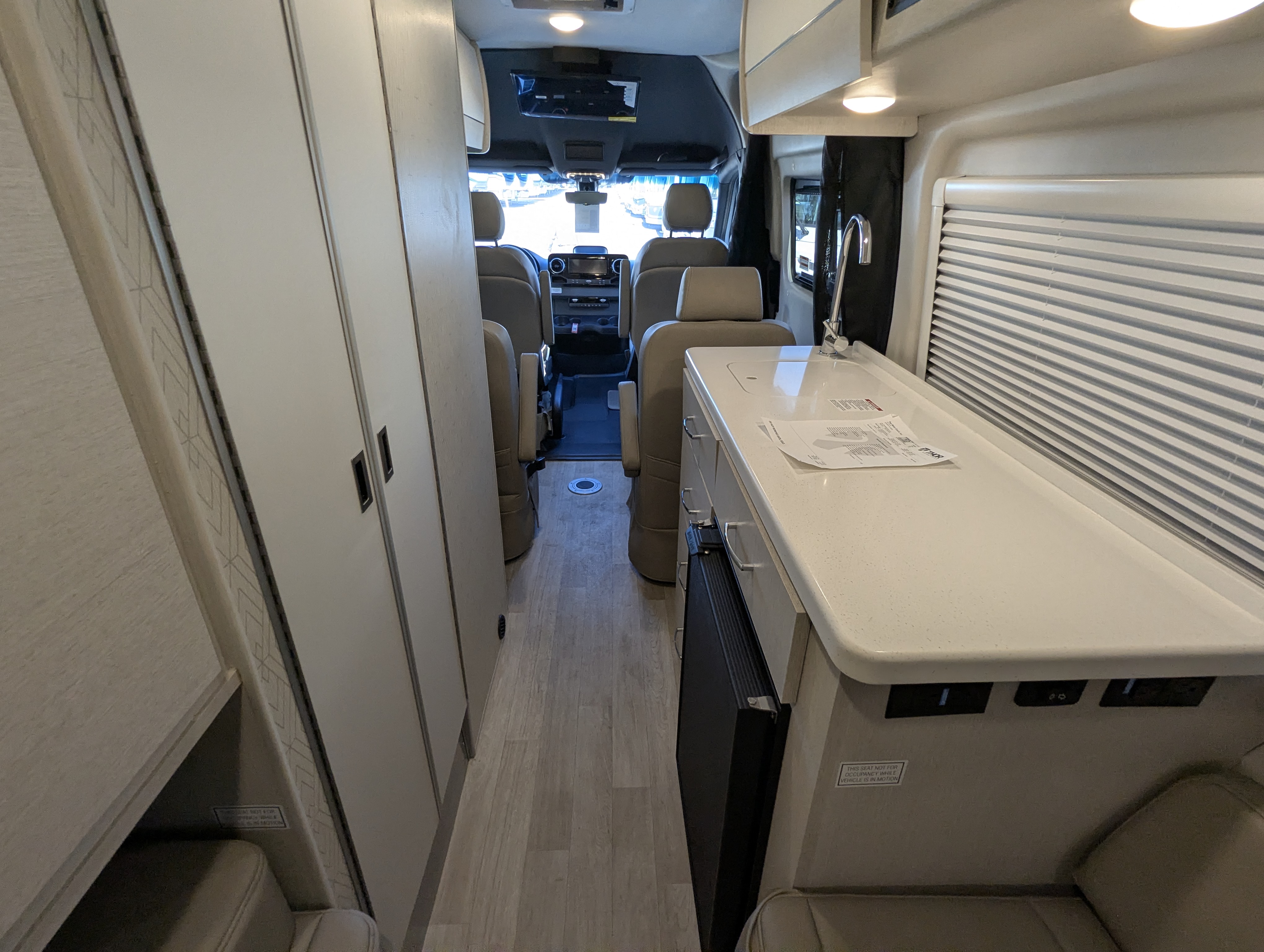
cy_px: 476
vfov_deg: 78.2
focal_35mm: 16
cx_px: 632
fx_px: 585
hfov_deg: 94.4
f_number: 2.2
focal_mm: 2.35
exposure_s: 1/202
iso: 230
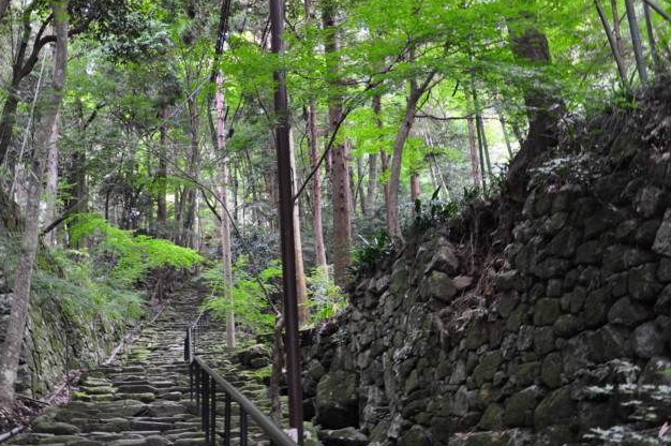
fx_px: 856
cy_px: 280
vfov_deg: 29.1
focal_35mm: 46
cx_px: 260
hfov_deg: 42.5
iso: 400
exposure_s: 1/15
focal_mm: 24
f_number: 3.8
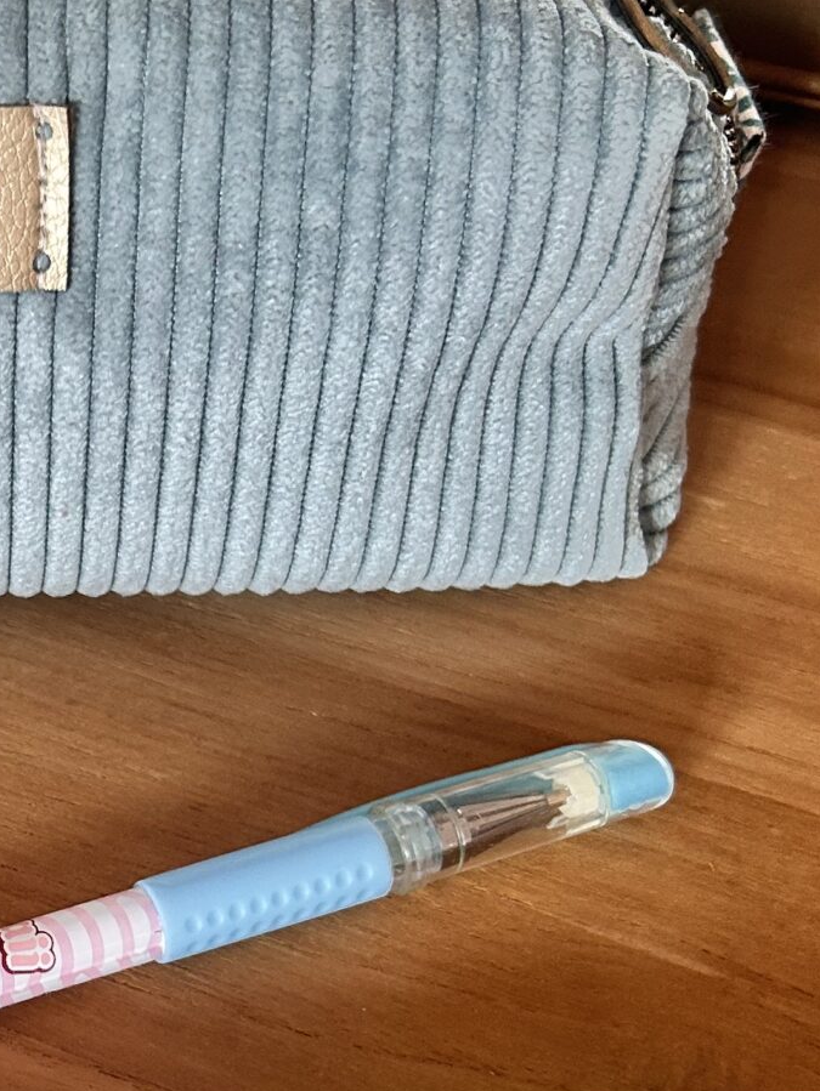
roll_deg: +1.5
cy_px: 735
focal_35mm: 74
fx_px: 2336
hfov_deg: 19.1
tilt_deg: -44.0
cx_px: -90
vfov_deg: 26.2
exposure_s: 1/80
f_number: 1.5
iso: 125
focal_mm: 5.7
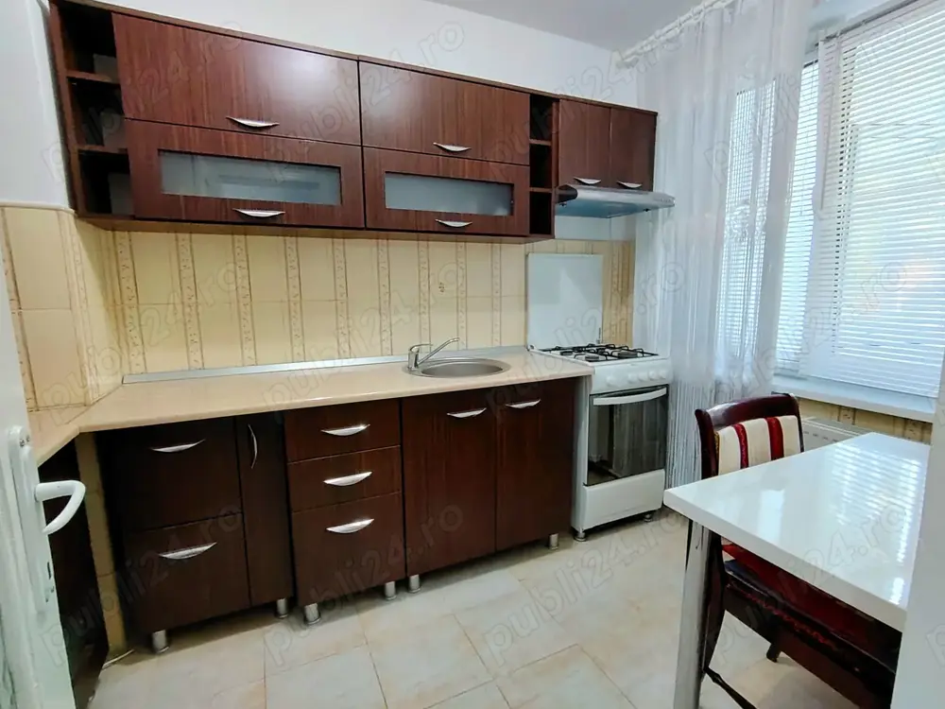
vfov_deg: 74.7
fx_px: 464
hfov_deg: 91.0
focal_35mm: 17
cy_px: 354
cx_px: 472
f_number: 2.2
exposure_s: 1/33.3
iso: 341
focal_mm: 1.42
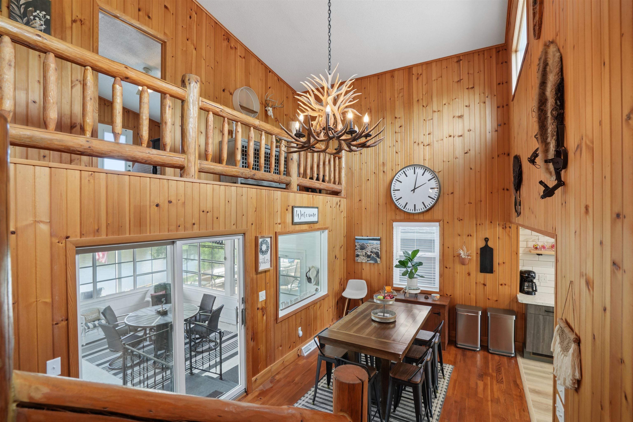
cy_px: 211
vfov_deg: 73.7
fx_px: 281
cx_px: 316
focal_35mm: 16
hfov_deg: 96.7
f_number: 10
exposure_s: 1/25
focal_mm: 16
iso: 800
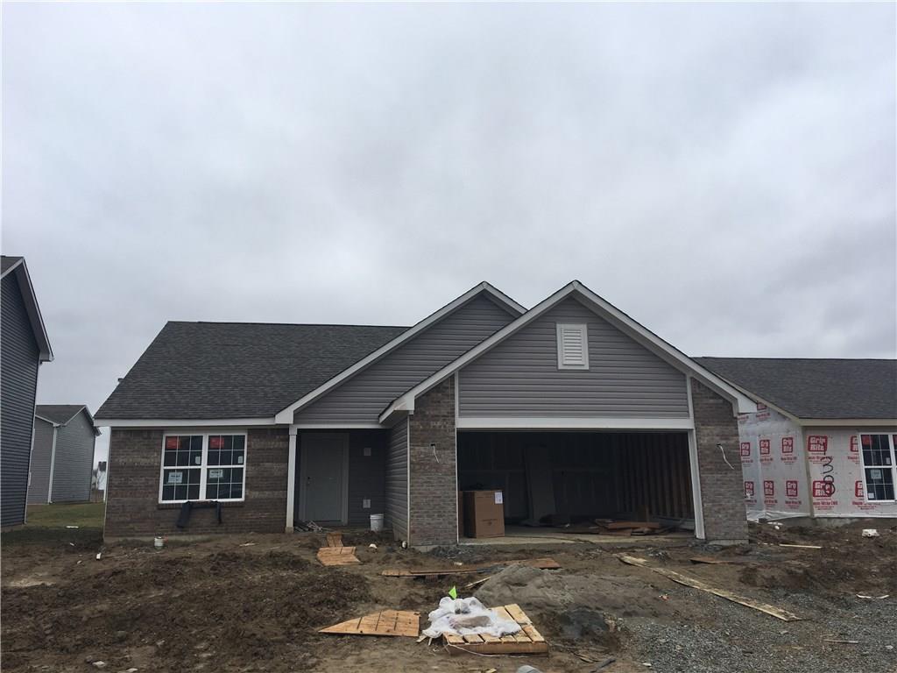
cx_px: 448
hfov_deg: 61.7
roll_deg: -0.3
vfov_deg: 48.2
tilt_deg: +12.2
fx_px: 751
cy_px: 336
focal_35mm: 29
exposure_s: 1/519
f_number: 2.2
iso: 25
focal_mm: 4.15
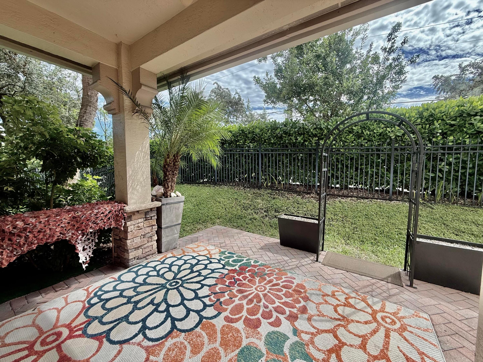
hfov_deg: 102.1
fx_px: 195
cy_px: 181
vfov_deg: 85.7
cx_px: 242
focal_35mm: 14
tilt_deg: -4.8
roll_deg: -0.2
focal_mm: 2.22
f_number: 2.2
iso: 64
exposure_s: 1/590
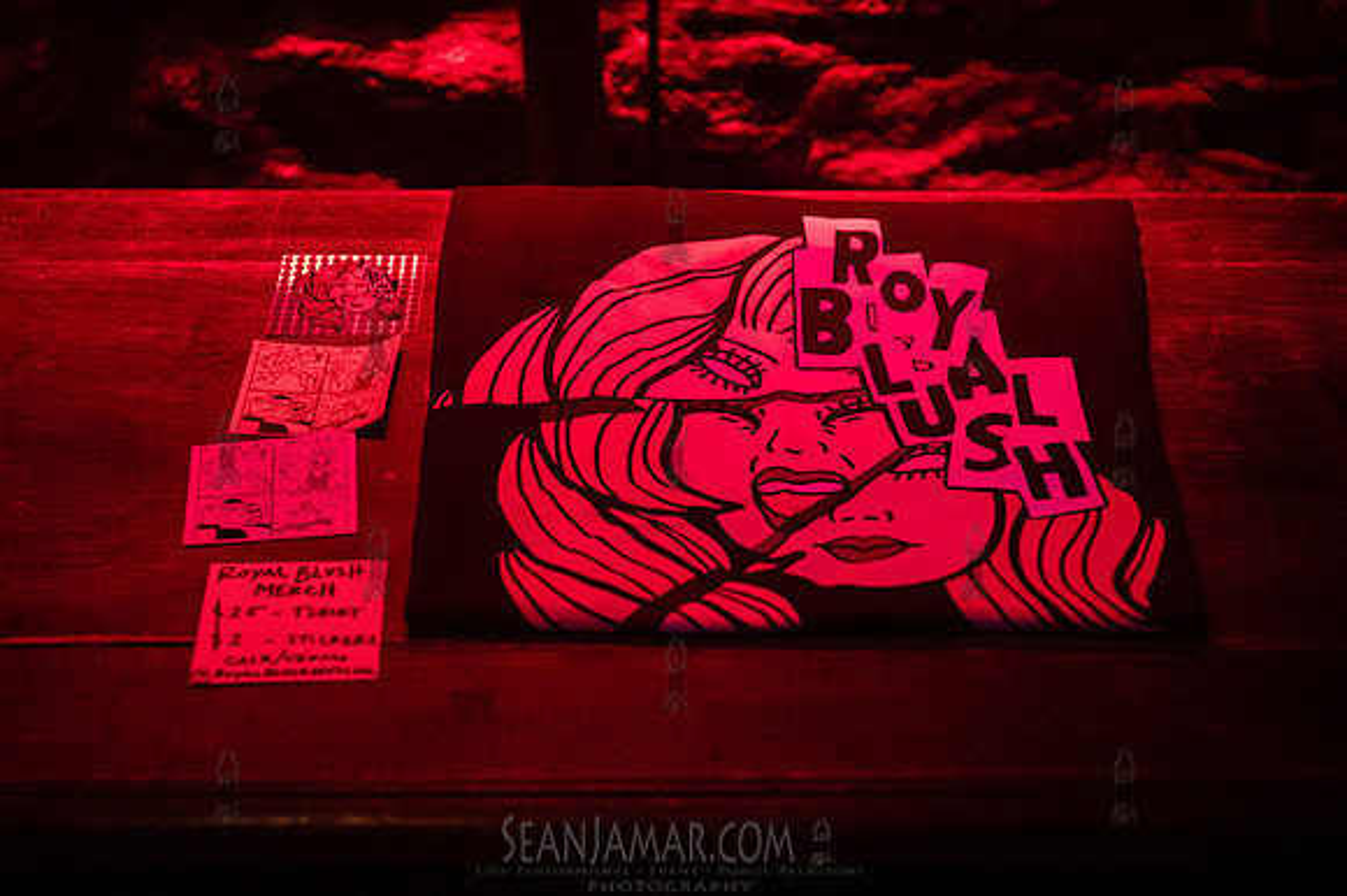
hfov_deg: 33.6
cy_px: 382
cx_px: 674
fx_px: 2234
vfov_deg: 22.7
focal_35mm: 60
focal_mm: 48
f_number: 3.2
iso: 8000
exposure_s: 1/200
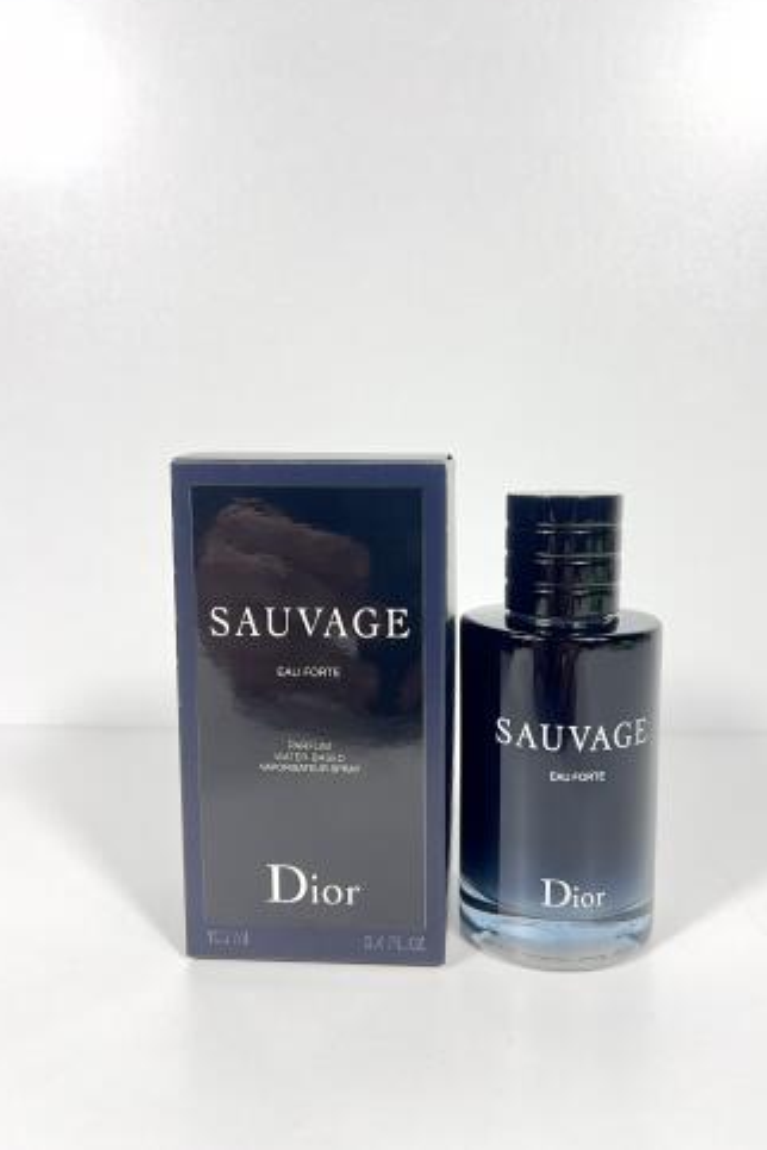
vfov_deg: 65.5
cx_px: 435
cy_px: 560
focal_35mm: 28
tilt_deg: -6.0
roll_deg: +0.0
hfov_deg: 46.3
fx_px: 895
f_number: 1.5
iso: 40
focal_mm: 5.7
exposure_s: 1/129
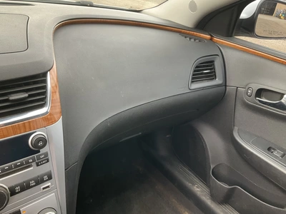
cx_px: 143
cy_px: 107
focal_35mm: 29
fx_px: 240
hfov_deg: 61.7
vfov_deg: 48.2
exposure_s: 1/122
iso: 50
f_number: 1.8
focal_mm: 3
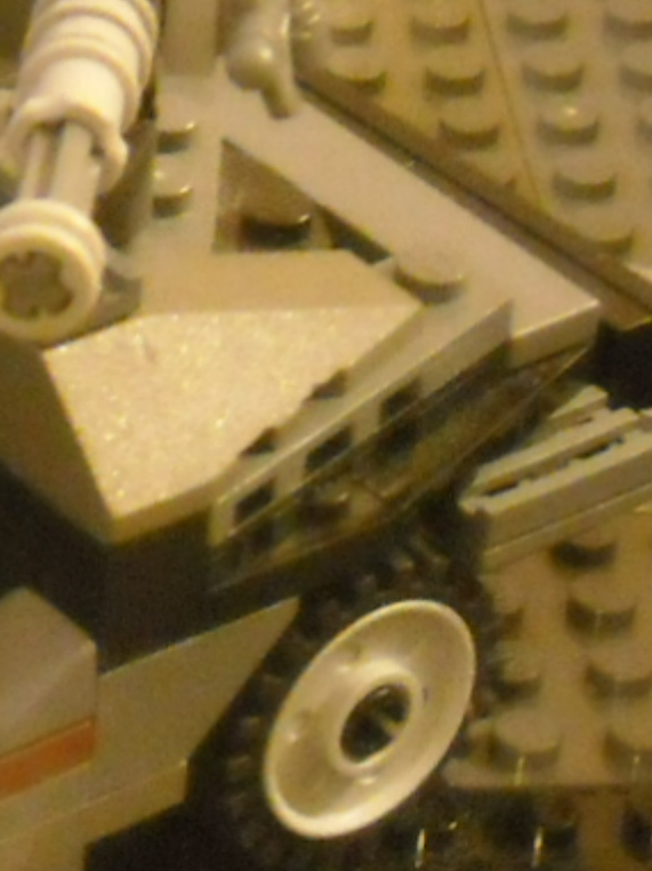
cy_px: 623
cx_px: -442
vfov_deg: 12.0
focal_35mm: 164
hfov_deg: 8.7
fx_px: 4121
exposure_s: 1/8
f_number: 3.5
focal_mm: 9.87
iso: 766
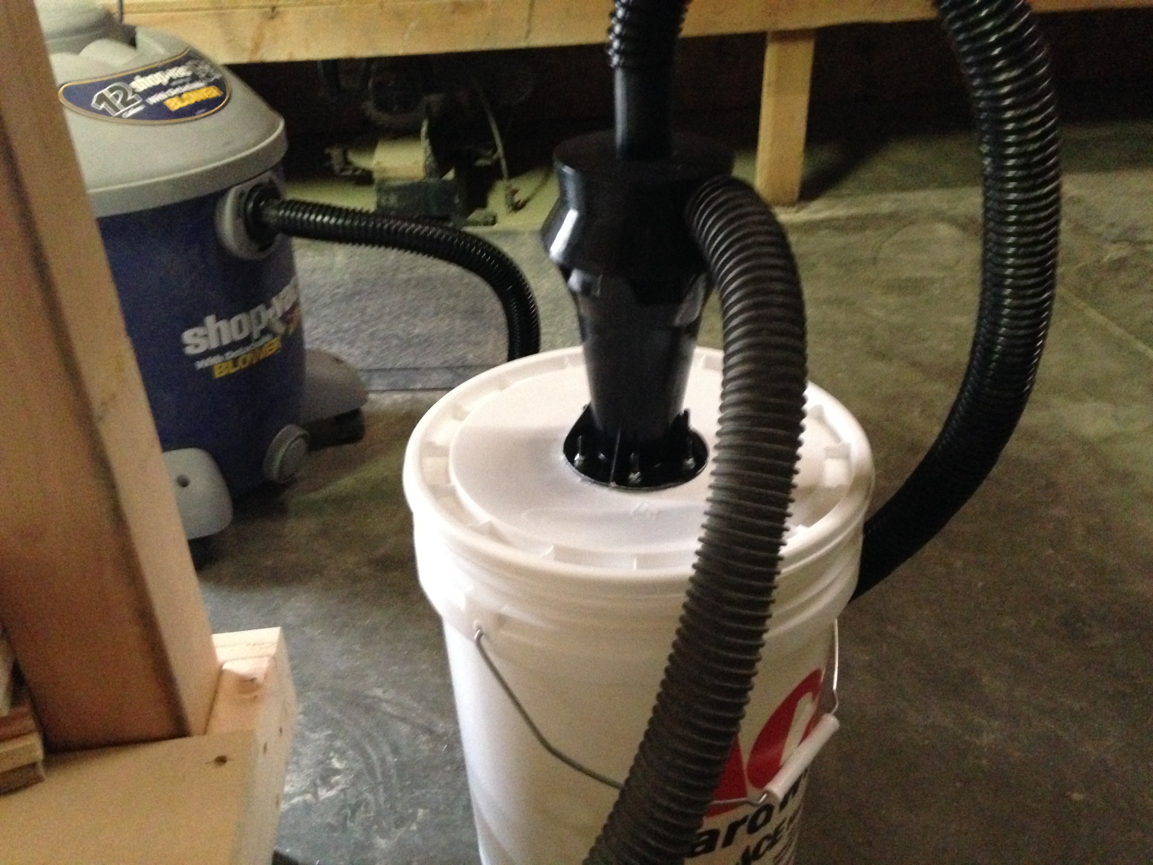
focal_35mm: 33
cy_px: 432
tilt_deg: -31.9
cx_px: 576
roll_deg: +0.6
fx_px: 1099
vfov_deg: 42.9
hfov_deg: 55.4
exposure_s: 1/15
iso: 800
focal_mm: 4.12
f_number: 2.4
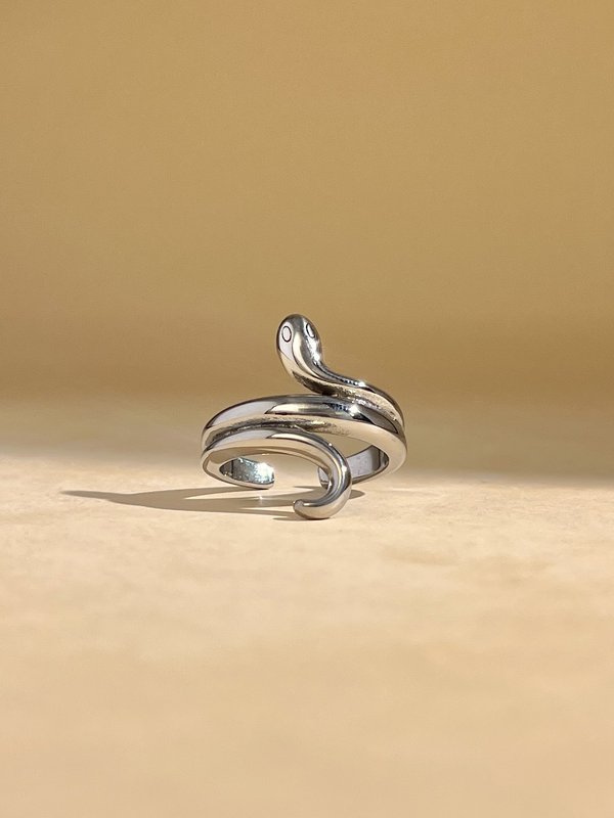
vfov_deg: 67.3
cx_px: 307
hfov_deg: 53.1
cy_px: 409
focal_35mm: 26
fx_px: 615
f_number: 1.5
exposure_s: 1/422
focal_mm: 5.7
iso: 50
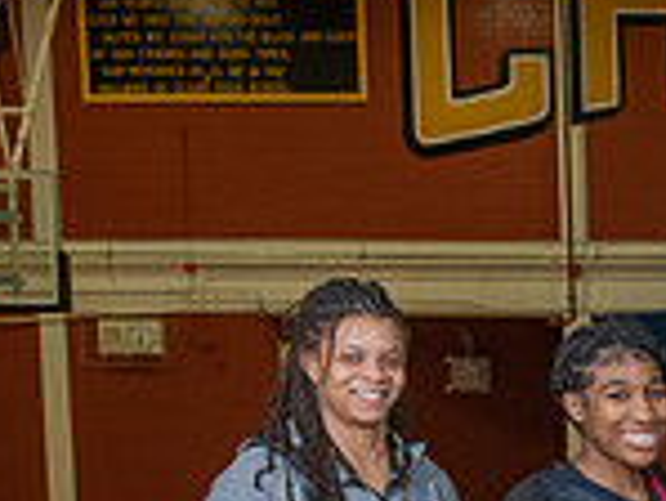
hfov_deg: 16.2
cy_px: 747
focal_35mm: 107
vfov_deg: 13.1
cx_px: 1093
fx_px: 2060
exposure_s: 1/50
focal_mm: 27
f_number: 7.1
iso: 250
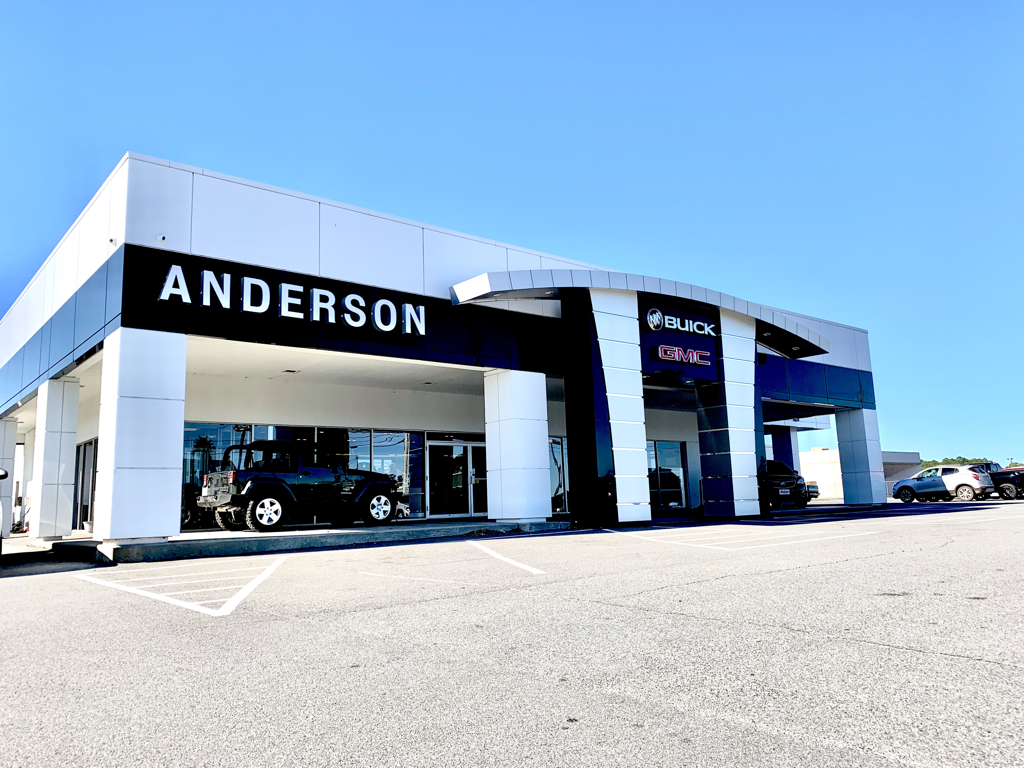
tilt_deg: +7.5
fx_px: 769
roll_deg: +2.0
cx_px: 512
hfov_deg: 67.3
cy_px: 384
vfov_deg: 53.1
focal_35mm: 26
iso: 25
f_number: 1.8
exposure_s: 1/1585
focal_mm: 4.25
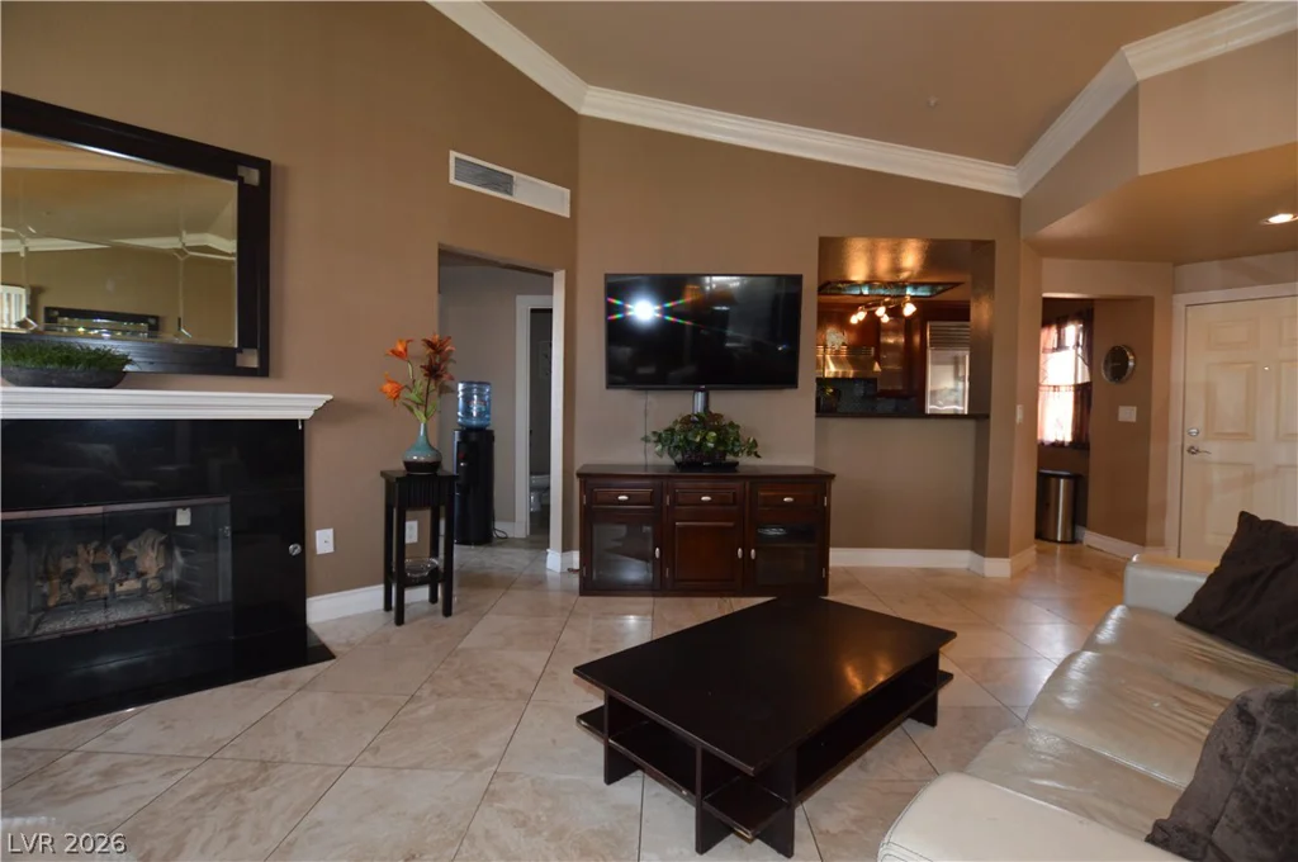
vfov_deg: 77.2
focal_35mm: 15
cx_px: 649
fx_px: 540
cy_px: 431
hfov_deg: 100.5
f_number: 4
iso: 400
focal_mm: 10
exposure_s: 1/60
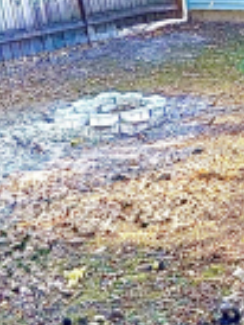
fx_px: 638
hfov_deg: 20.7
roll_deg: +2.9
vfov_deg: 28.5
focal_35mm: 68
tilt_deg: -20.5
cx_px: 261
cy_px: 155
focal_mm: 2.22
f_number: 2.2
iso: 64
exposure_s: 1/99
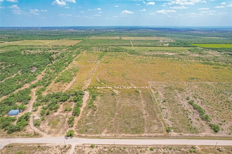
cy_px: 77
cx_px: 116
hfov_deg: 78.6
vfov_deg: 57.2
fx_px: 142
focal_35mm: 22
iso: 100
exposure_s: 1/2000
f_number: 2.8
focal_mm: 8.38
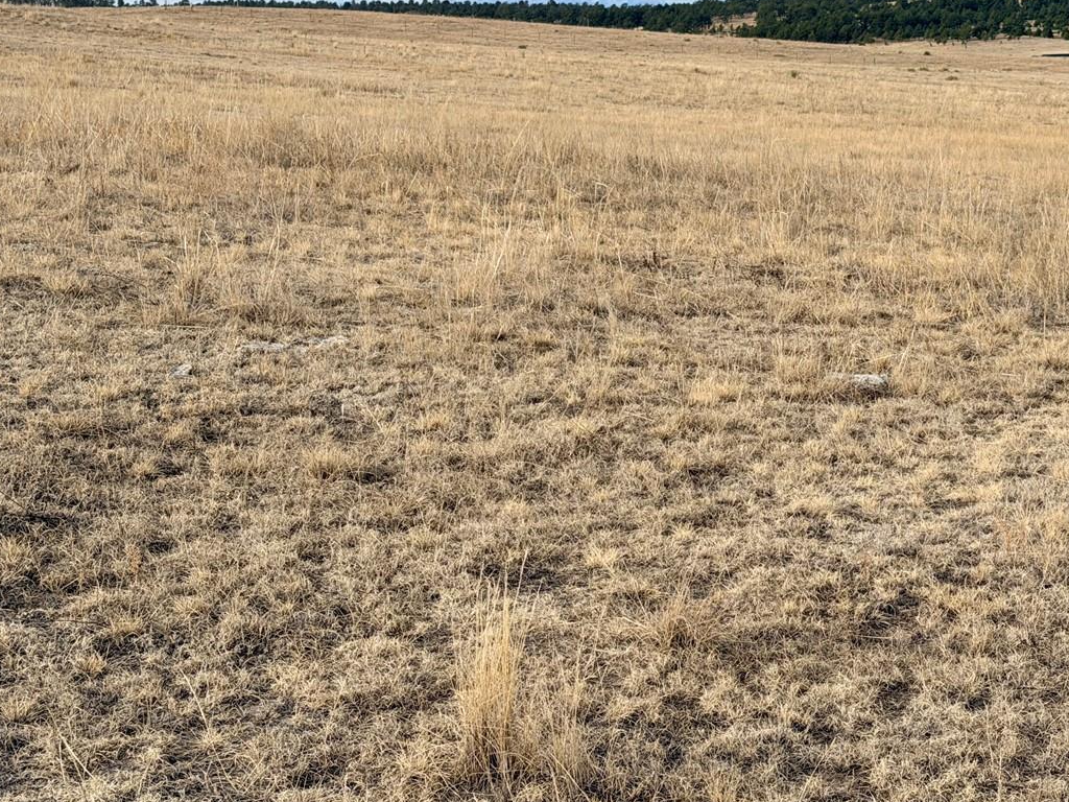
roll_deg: +1.2
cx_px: 743
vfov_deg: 19.6
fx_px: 2316
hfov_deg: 25.8
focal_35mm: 75
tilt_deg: -6.6
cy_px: 280
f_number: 1.78
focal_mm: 6.76
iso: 64
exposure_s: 1/2865
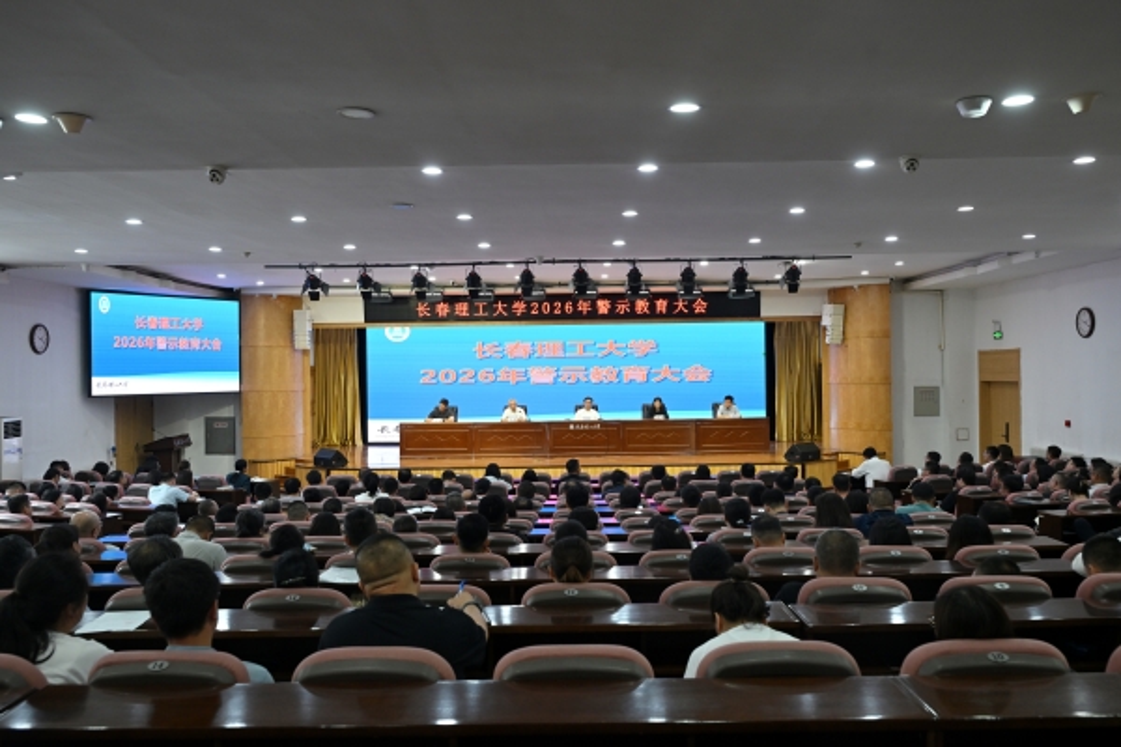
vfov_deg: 43.6
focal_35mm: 30
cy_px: 374
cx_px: 560
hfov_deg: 61.9
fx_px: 934
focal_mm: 30
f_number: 5
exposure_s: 1/100
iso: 1250
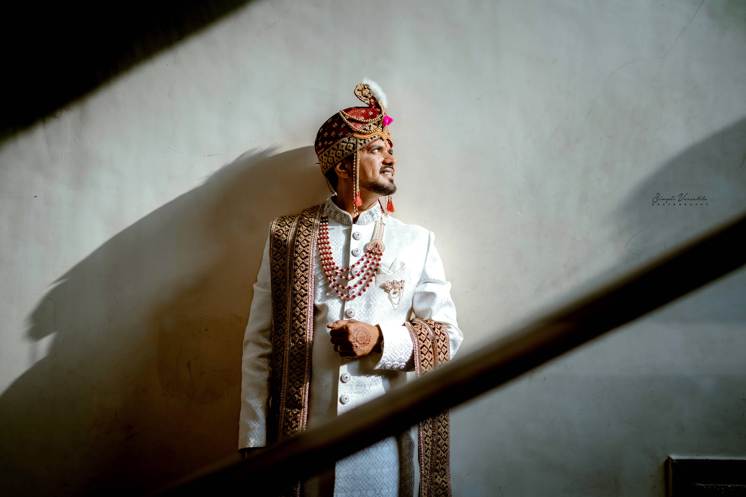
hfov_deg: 54.4
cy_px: 248
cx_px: 373
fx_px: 725
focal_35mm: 35
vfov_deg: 37.9
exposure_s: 1/800
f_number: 1.6
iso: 80
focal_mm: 35
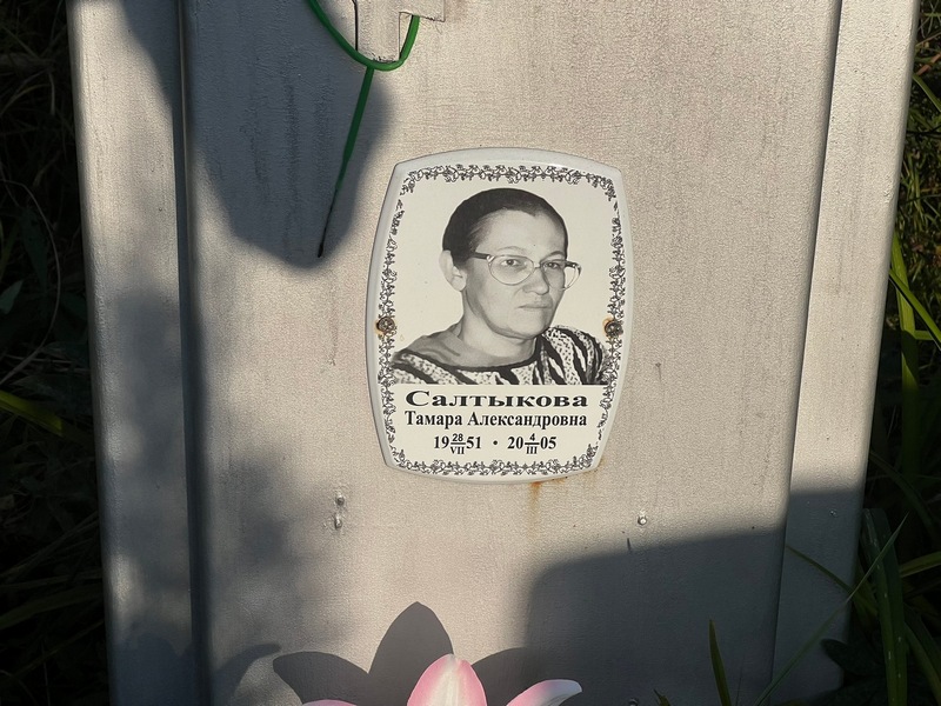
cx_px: 470
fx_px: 2093
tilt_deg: -28.3
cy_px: 353
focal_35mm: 77
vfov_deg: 19.1
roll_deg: -0.8
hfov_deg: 25.3
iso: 32
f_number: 2.8
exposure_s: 1/1783
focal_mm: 9
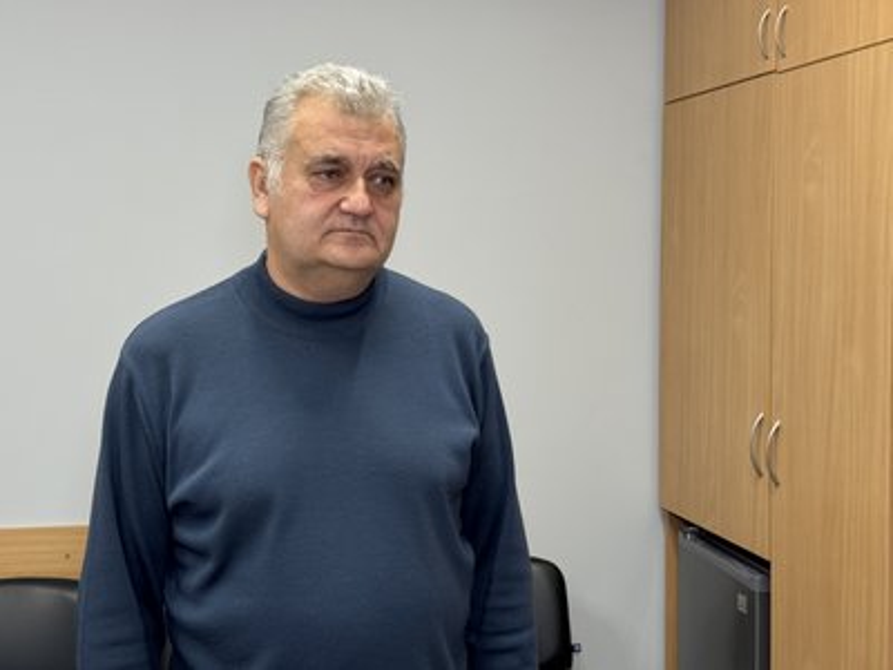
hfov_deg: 39.7
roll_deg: +0.0
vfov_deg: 30.3
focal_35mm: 48
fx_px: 1238
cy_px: 335
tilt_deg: -3.8
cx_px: 446
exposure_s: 1/60
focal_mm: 6.76
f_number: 1.78
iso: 100
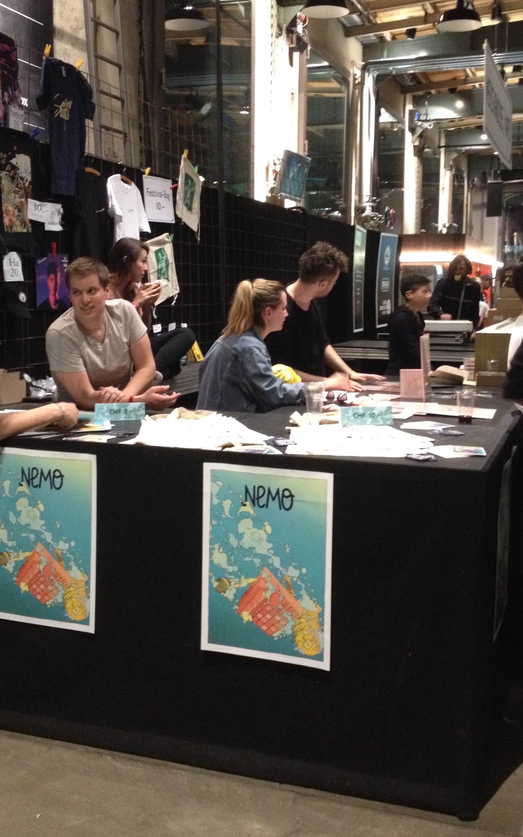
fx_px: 1003
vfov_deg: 45.2
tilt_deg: -4.6
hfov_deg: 29.2
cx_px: 244
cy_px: 363
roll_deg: +0.3
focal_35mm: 44
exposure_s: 1/15
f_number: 2.4
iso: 400
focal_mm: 4.28
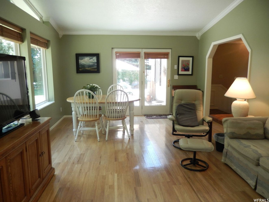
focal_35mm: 25
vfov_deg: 54.9
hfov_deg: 69.4
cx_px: 134
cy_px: 101
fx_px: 194
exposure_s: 1/30
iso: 160
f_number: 3.4
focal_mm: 4.5
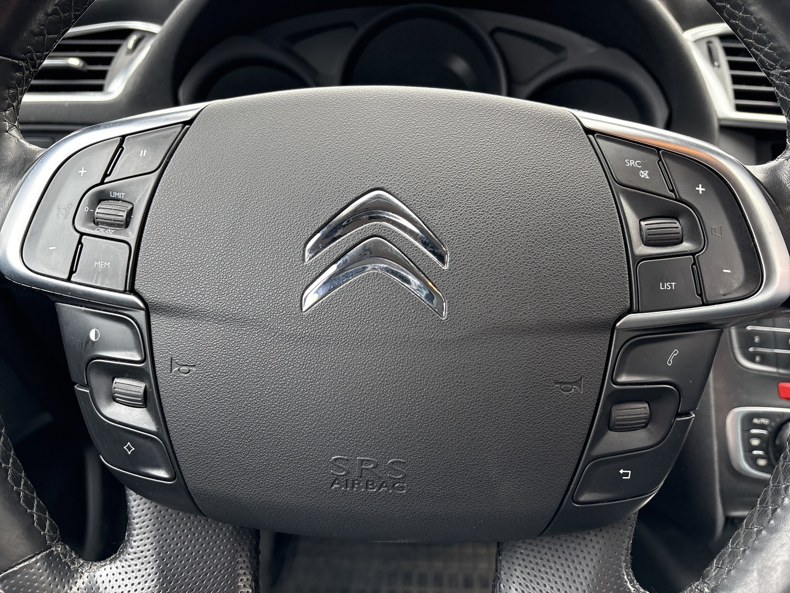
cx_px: 395
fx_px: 593
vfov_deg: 53.1
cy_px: 296
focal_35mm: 26
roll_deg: -3.7
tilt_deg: -20.7
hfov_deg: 67.3
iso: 125
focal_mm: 5.96
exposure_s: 1/170
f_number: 1.6
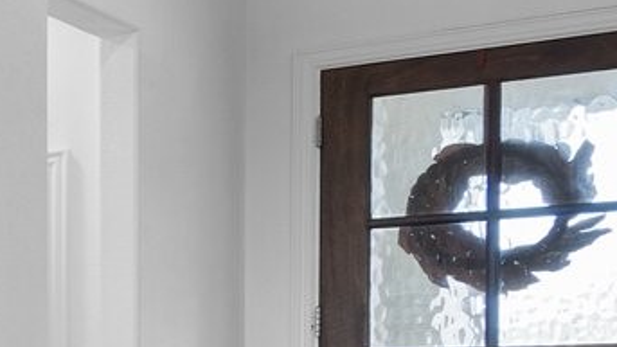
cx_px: -991
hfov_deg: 13.3
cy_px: 441
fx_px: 1636
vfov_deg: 11.8
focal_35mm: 100
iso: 400
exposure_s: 1/4
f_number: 7.1
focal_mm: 16
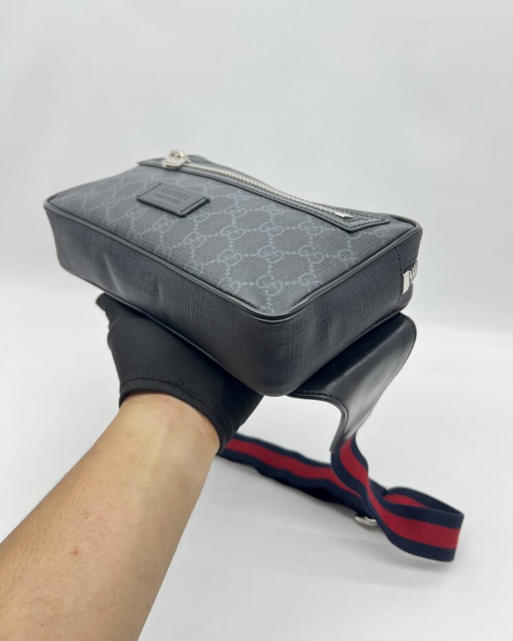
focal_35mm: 28
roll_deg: +0.9
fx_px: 532
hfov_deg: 51.5
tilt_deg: -28.0
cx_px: 264
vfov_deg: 62.1
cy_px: 290
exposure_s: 1/100
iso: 40
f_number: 1.5
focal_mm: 5.7
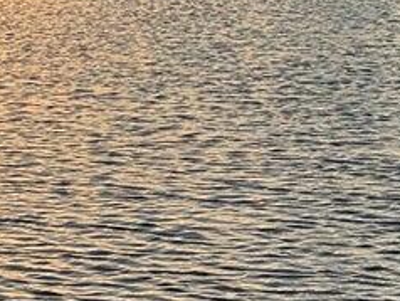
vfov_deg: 9.9
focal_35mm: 149
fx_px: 1723
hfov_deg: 12.3
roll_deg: +2.5
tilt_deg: -5.1
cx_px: -285
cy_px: 61
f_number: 1.5
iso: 50
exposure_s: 1/1751
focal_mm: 5.7
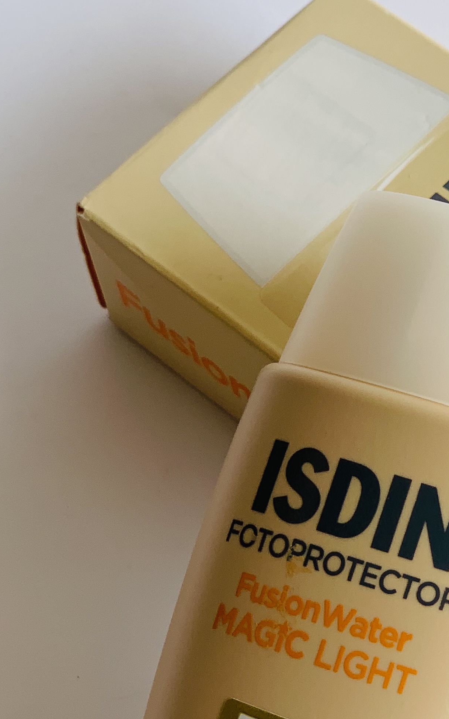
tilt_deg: -59.4
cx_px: 455
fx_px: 2233
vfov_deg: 18.3
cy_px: 430
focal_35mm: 114
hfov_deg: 11.4
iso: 16
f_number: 2.4
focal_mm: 6
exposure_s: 1/143
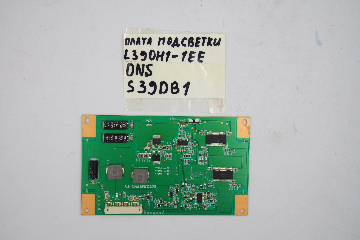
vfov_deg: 25.1
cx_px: 180
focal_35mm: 54
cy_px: 120
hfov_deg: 36.9
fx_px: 540
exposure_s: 1/125
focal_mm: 20
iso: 160
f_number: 5
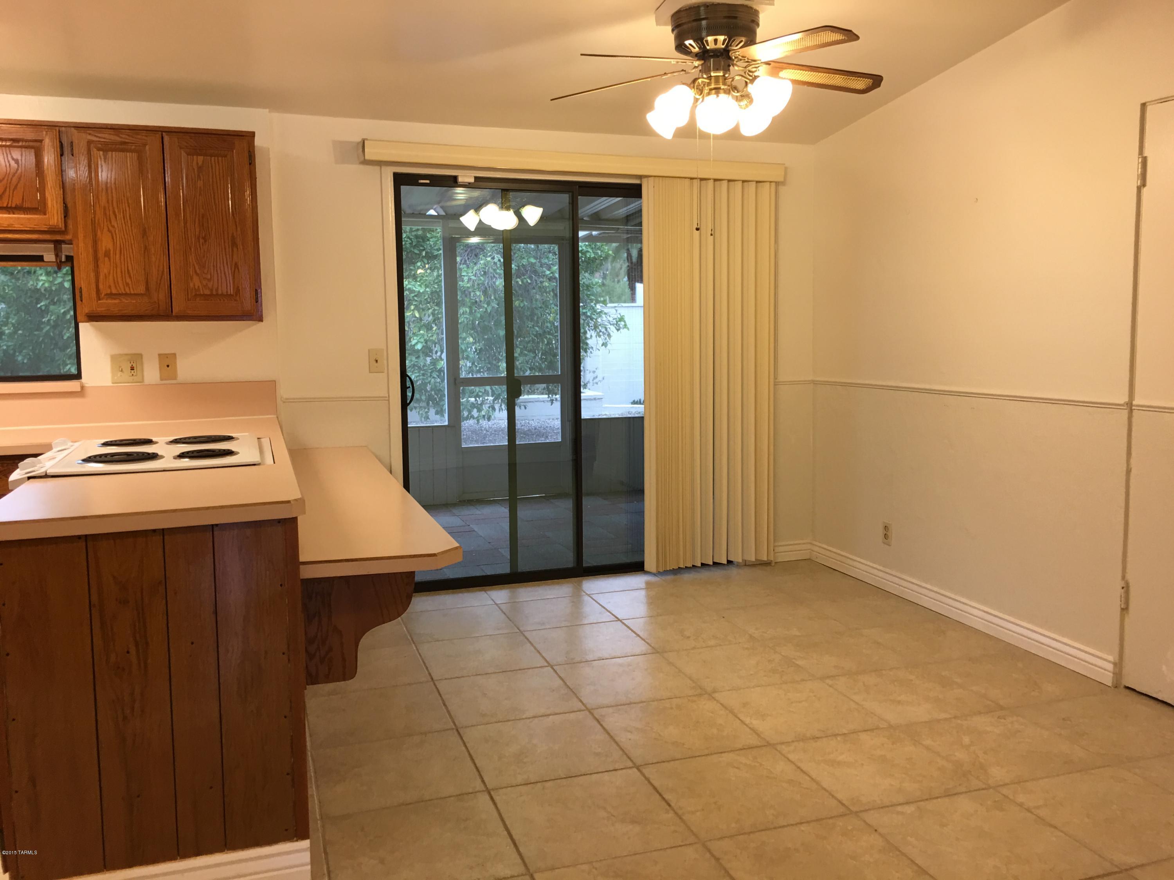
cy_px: 440
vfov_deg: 48.2
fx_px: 984
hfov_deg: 61.7
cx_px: 587
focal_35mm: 29
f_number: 2.2
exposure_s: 1/15
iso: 25
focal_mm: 4.15
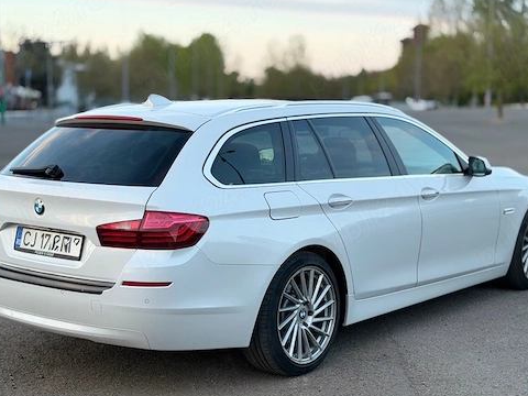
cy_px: 219
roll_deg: +0.2
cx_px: 250
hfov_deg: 32.2
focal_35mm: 60
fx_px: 915
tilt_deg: -6.9
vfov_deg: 24.4
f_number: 1.78
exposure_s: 1/121
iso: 80
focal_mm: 6.76
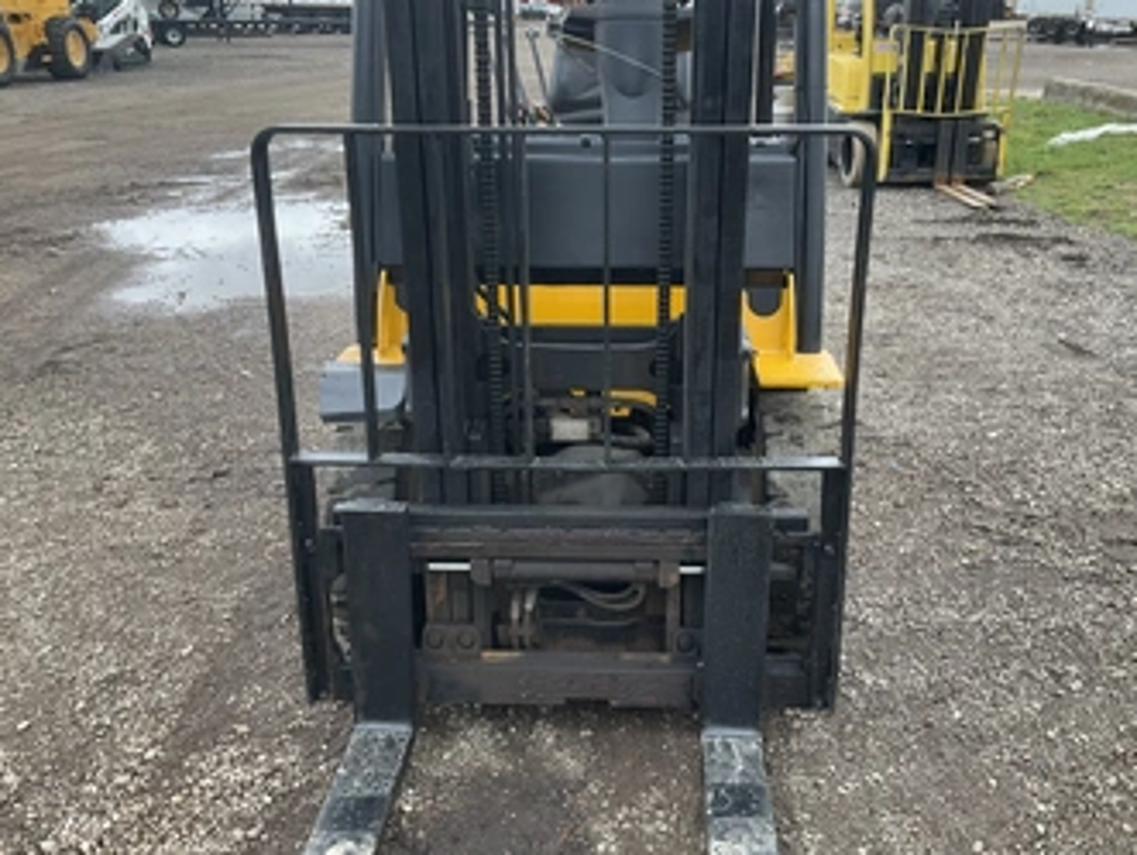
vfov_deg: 40.8
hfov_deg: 52.5
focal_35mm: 35
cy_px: 422
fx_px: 1151
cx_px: 615
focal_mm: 3
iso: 25
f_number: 1.8
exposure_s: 1/122
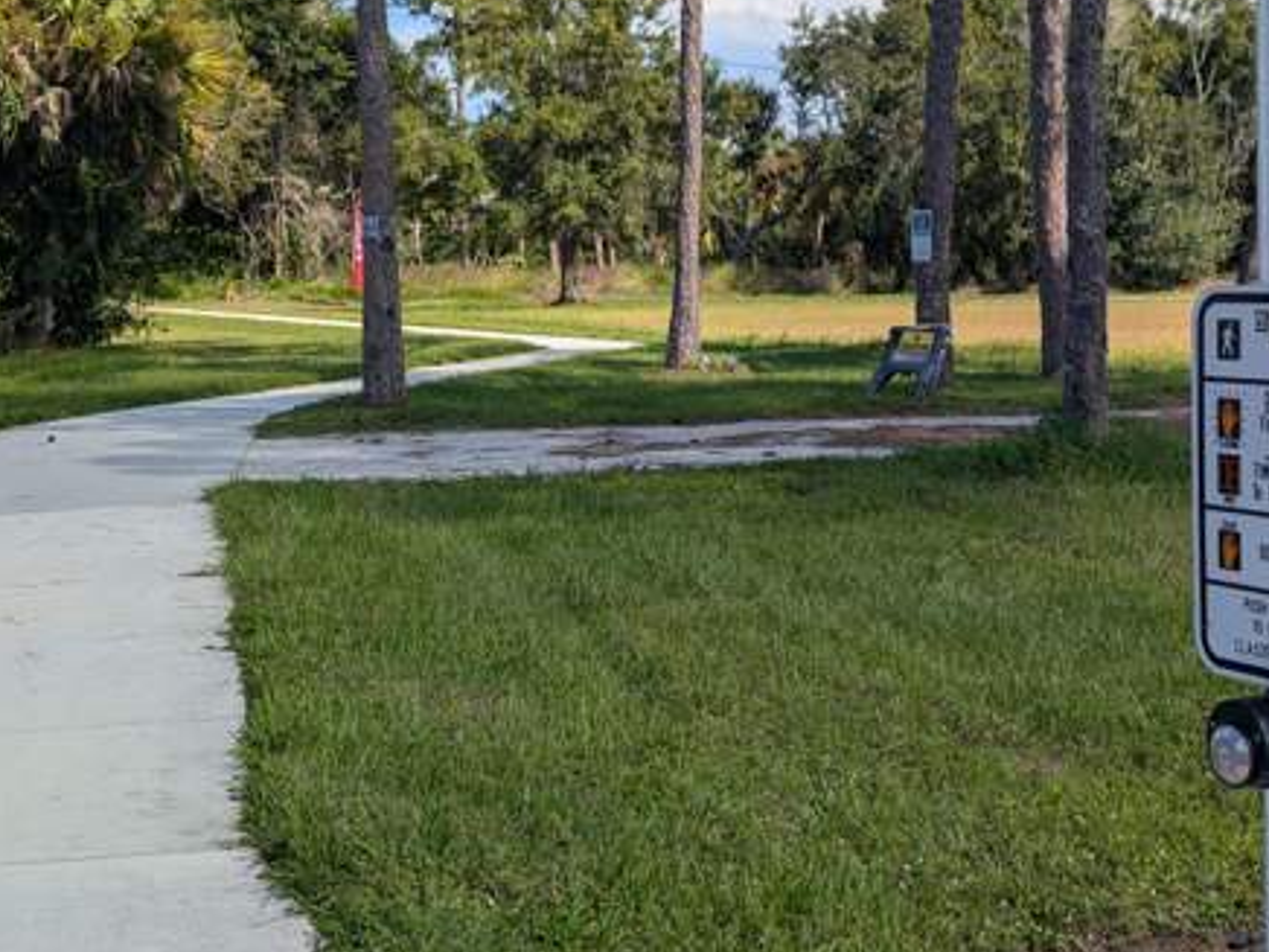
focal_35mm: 54
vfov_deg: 27.0
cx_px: 690
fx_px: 1980
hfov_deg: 35.5
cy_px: 477
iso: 18
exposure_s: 1/1072
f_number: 1.68
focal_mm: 6.9
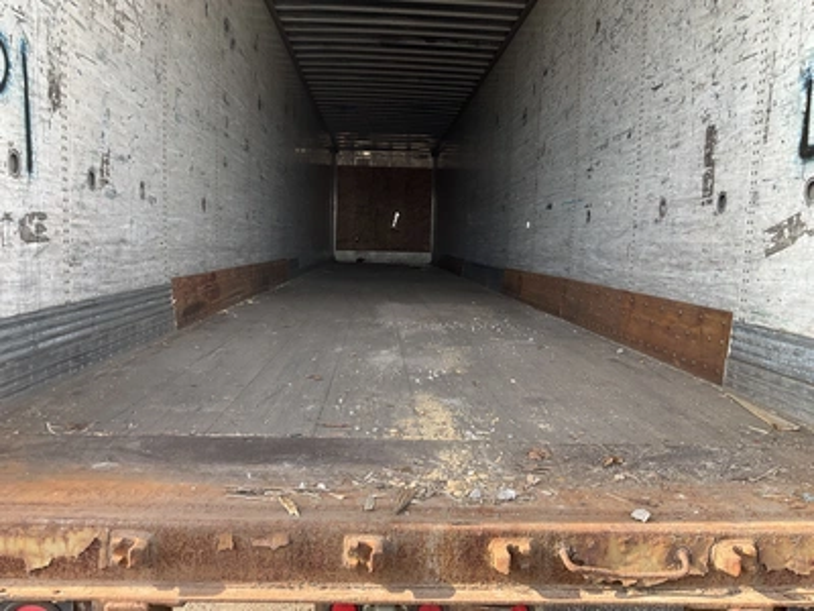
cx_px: 407
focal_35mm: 29
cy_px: 306
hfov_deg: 61.7
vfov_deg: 48.2
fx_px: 682
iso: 25
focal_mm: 3
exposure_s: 1/172
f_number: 1.8
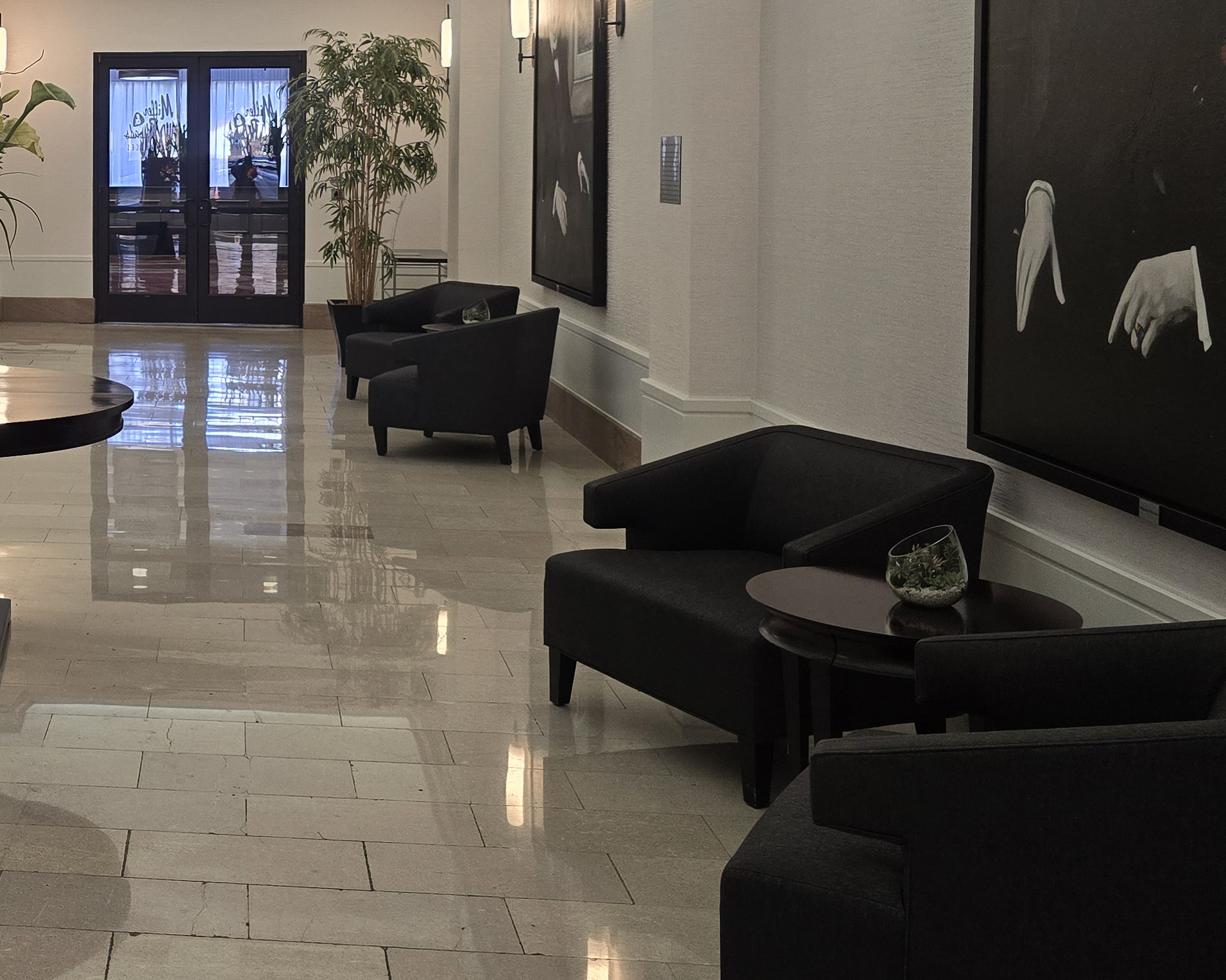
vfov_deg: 31.3
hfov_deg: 36.1
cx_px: 36
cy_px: 203
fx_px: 1705
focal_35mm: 47
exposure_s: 1/120
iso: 250
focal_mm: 6.3
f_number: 1.7
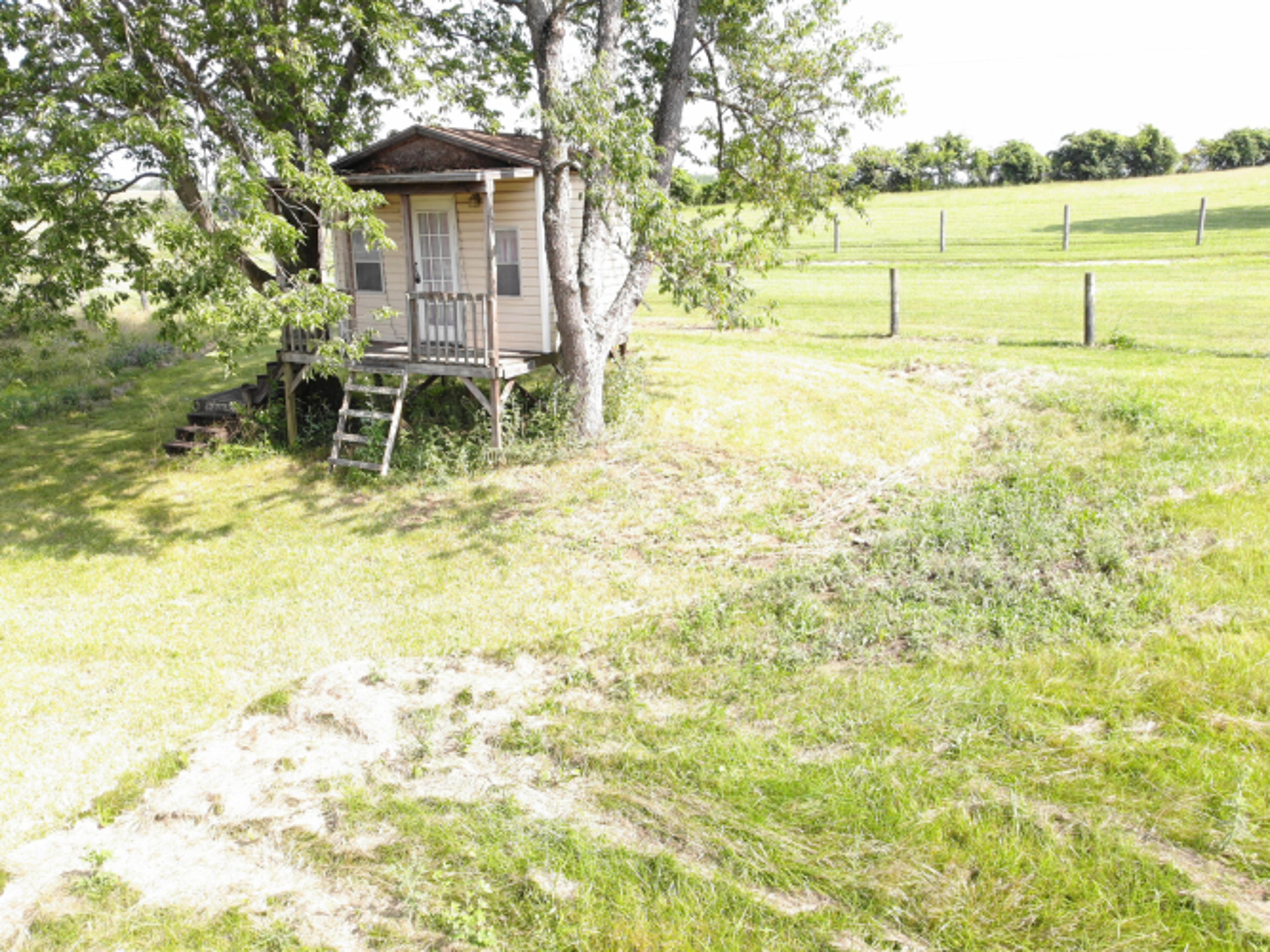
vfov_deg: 56.8
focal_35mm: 24
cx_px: 635
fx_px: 880
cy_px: 476
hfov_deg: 71.6
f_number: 2.8
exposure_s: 1/200
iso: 100
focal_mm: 4.5
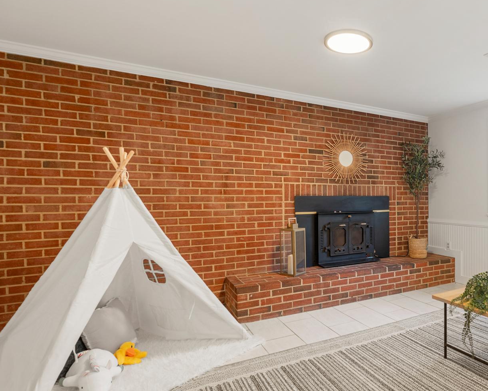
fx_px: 318
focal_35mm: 22
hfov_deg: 70.4
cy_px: 216
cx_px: 361
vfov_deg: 63.0
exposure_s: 1/10
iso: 100
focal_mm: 14
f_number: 5
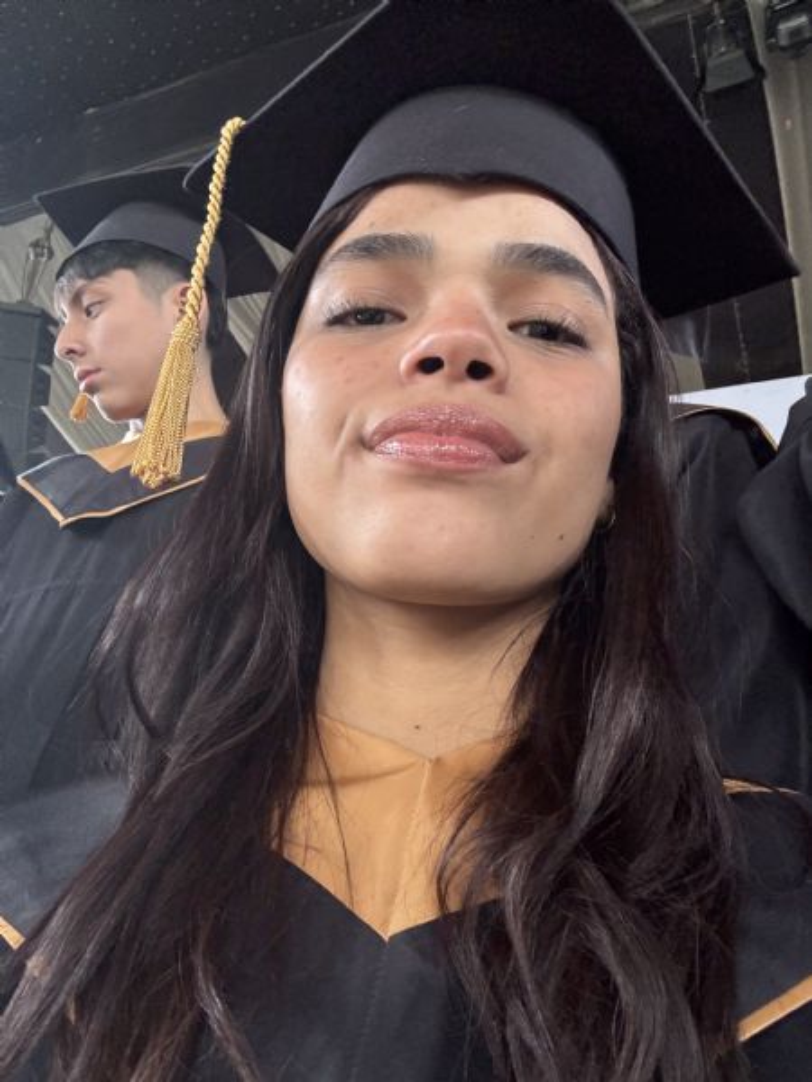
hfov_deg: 46.8
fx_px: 938
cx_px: 406
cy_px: 541
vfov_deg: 60.0
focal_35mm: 30
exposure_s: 1/60
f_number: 1.9
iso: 250
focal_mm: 2.69
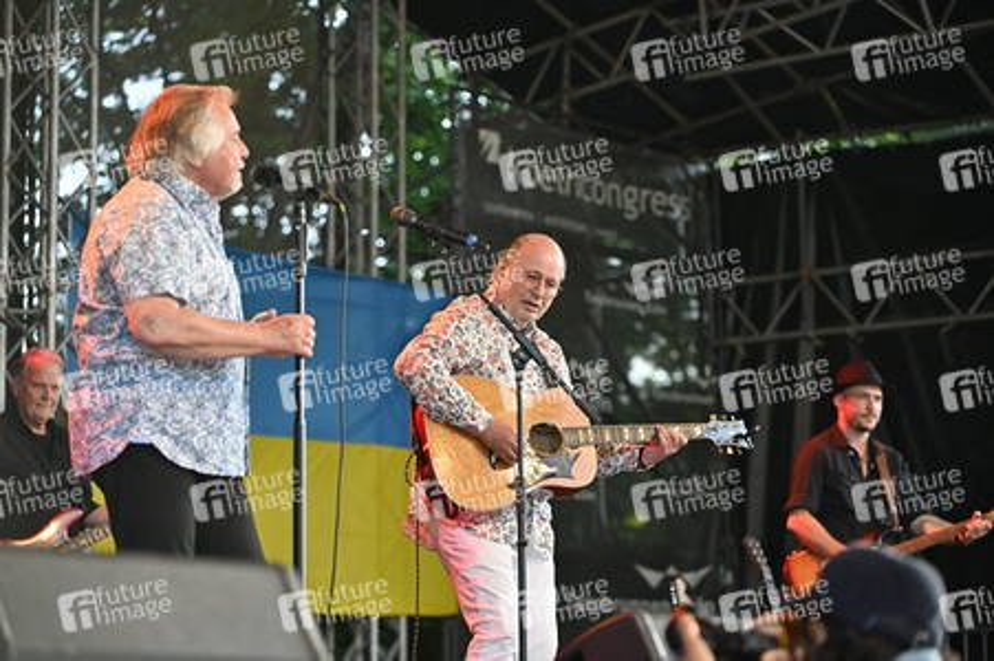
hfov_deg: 21.5
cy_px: 330
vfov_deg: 14.4
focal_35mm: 95
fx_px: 2621
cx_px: 497
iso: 320
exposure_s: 1/500
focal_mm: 95
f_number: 2.8
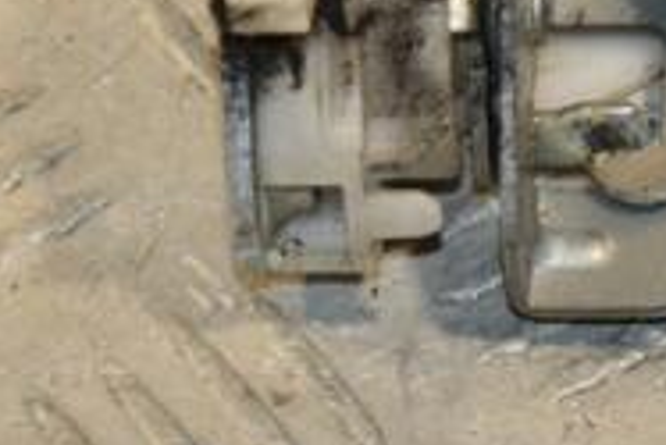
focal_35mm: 506
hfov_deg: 4.1
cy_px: -110
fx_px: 9361
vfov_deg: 2.7
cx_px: 634
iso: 800
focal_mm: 105
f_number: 6.3
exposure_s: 1/200
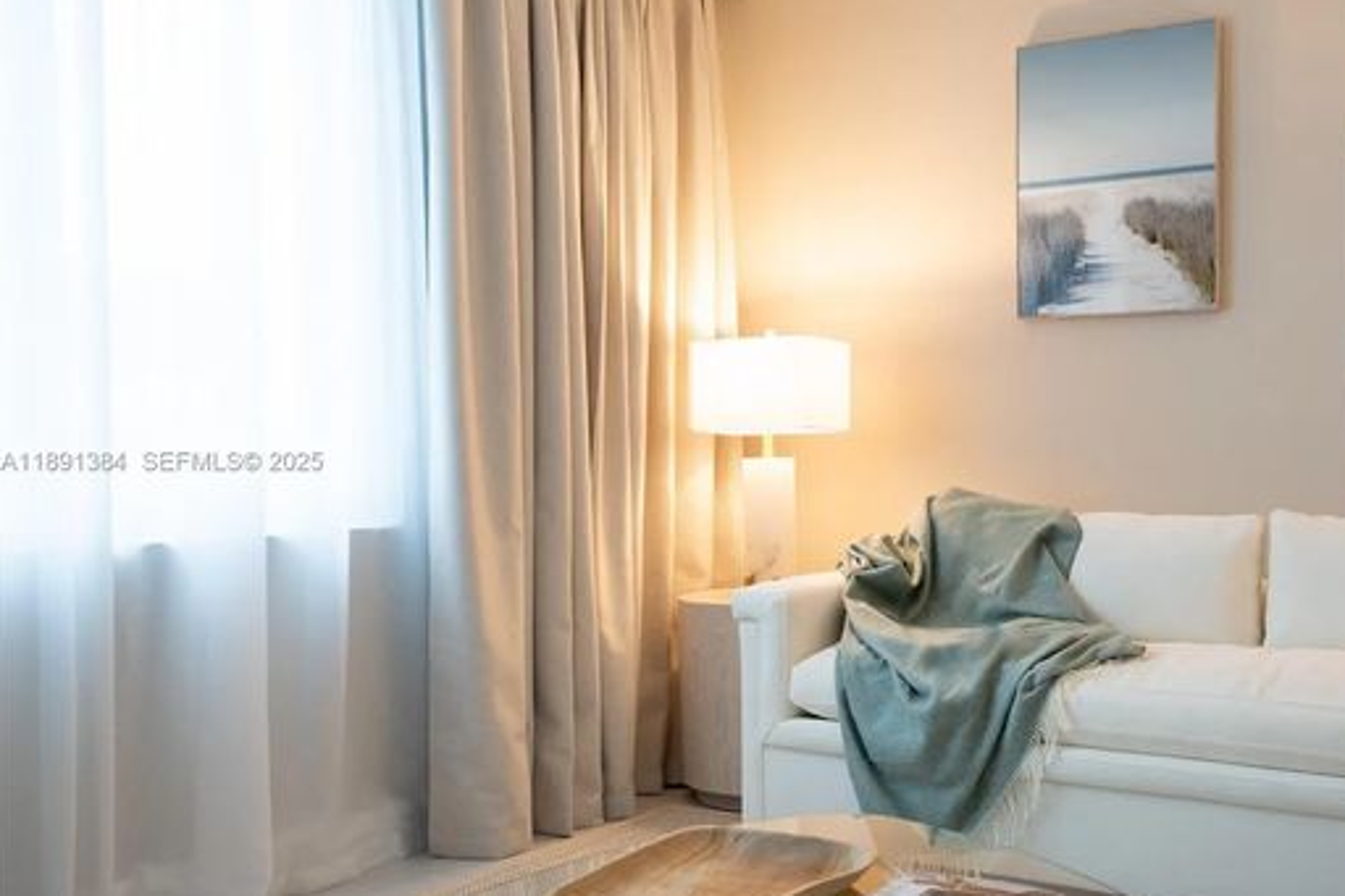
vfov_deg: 33.4
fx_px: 1494
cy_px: 462
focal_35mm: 40
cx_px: 835
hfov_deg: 48.1
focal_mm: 32
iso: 200
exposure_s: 1/40
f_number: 5.6
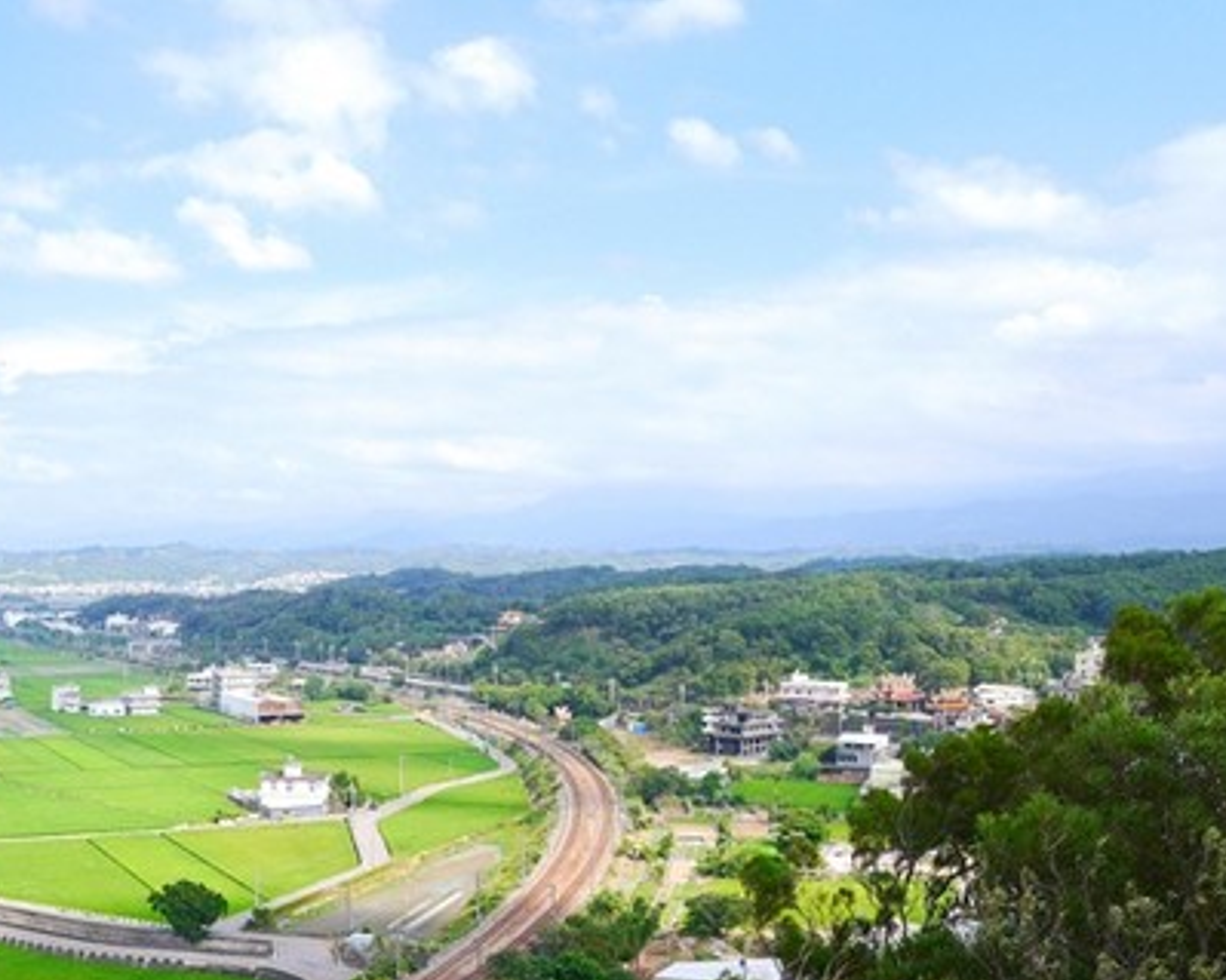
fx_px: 1596
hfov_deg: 41.0
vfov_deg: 33.7
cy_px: 688
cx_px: 336
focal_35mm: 44
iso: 160
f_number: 4.5
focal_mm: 15
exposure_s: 1/640
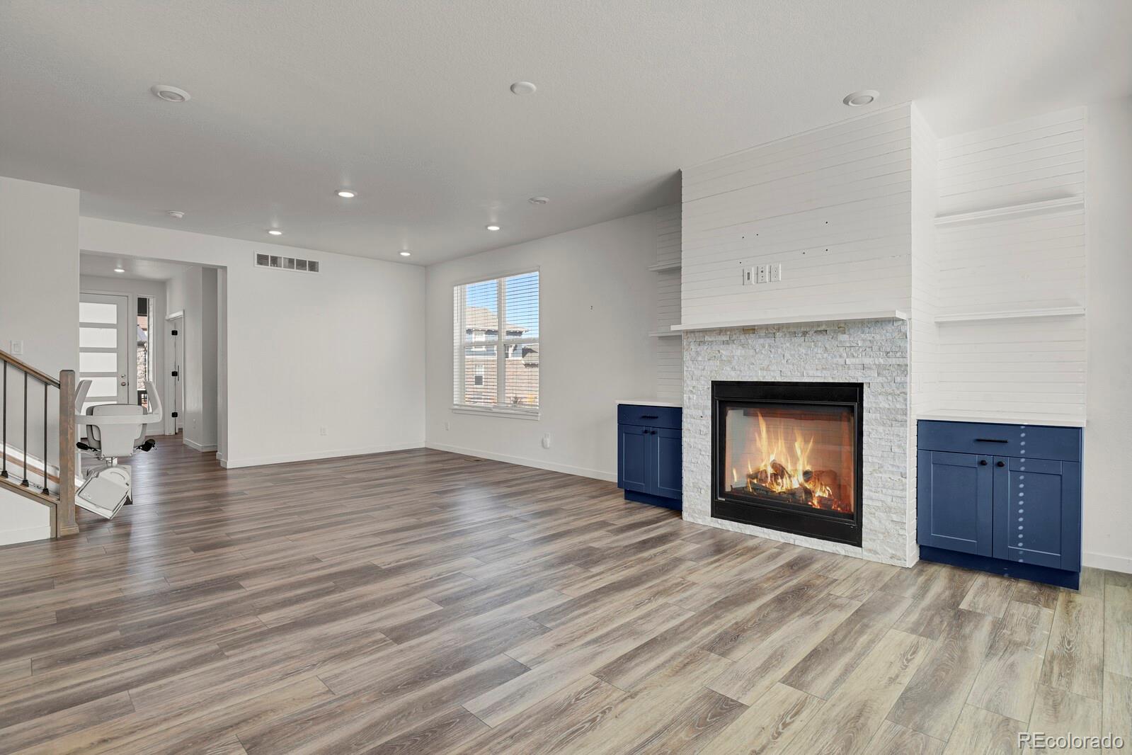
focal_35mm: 17
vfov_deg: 70.4
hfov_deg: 93.3
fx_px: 535
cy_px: 378
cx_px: 566
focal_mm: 17
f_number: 8
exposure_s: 1/20
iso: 1000
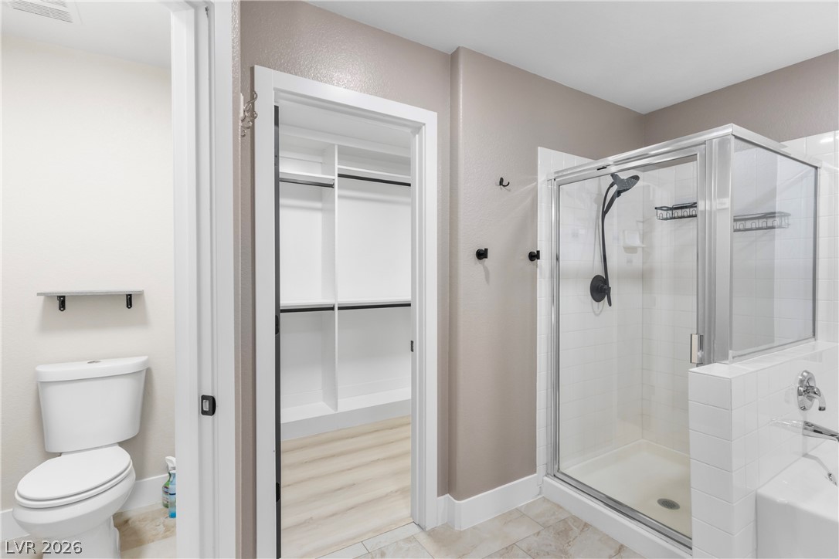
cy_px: 280
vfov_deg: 70.4
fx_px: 396
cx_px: 420
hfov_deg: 93.3
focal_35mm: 17
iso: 400
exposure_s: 1/5
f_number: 8
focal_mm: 17
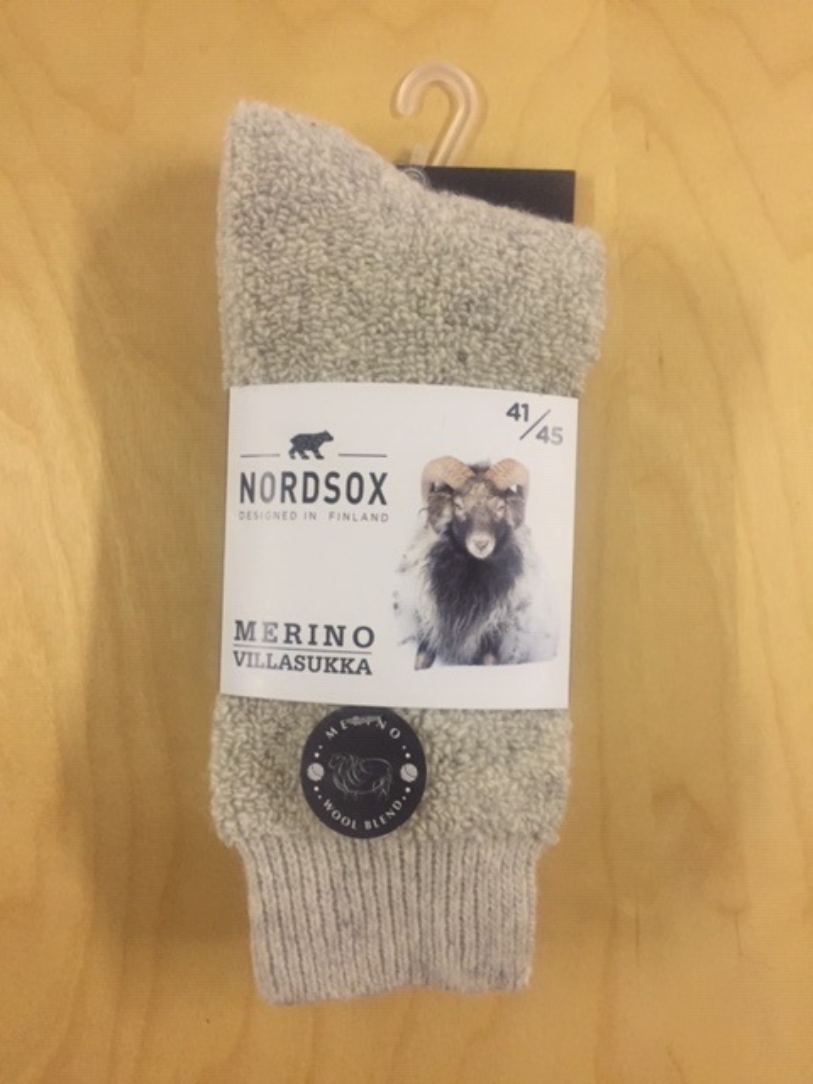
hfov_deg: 48.2
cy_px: 542
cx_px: 406
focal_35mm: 29
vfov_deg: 61.7
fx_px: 908
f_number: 2.2
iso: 320
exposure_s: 1/33
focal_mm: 4.15
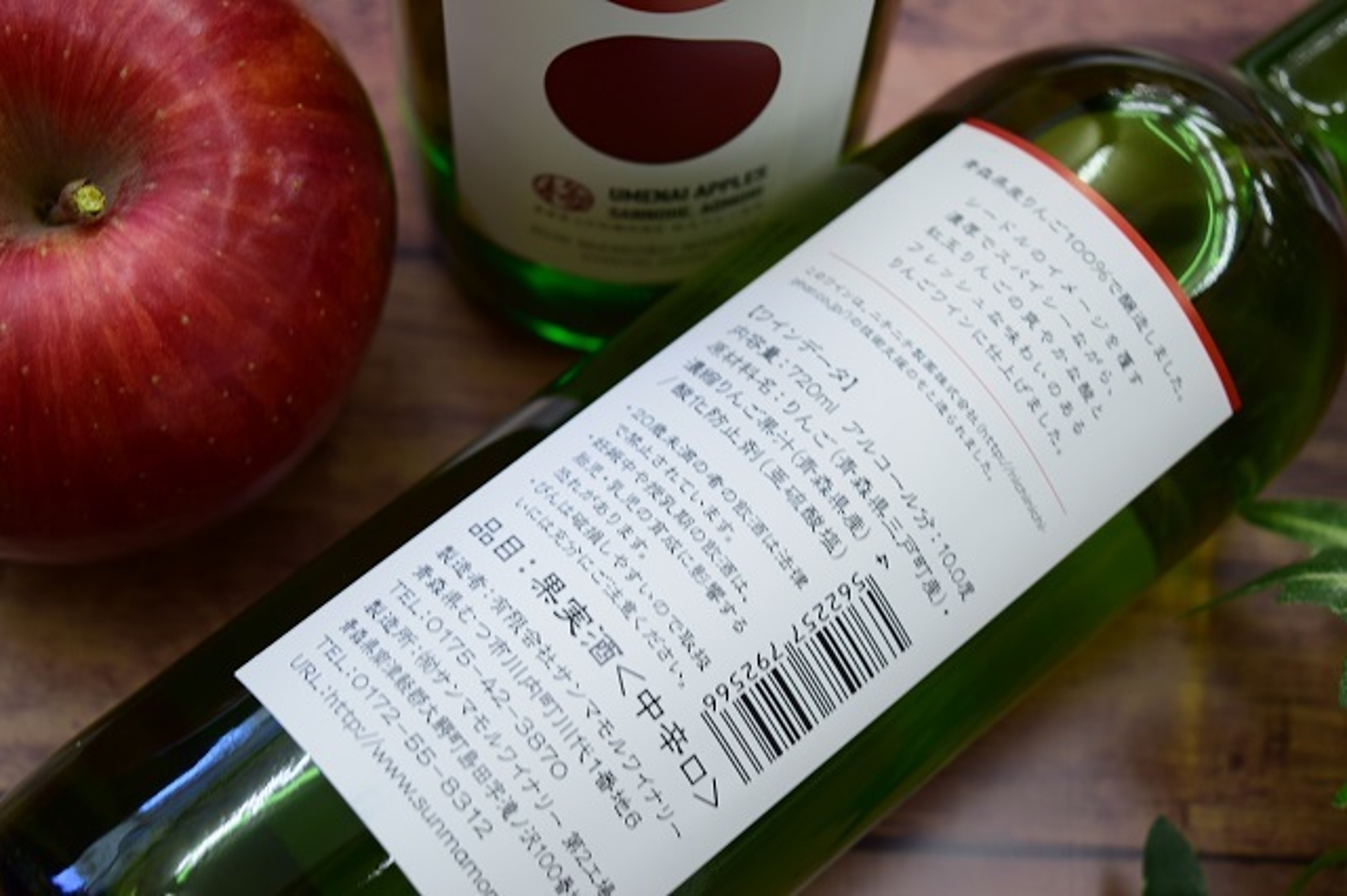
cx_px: 674
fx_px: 2244
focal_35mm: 60
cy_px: 448
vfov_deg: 22.6
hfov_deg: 33.4
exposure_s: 1/6
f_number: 5
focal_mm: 40
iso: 100
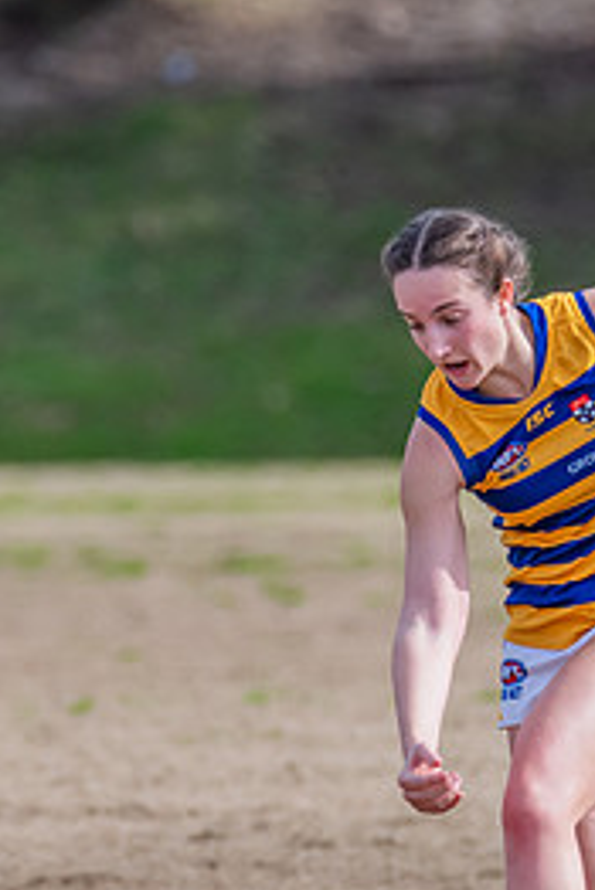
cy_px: 692
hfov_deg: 0.8
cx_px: 504
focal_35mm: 1729
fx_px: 42805
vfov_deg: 1.2
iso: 800
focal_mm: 500
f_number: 7.1
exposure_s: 1/1600
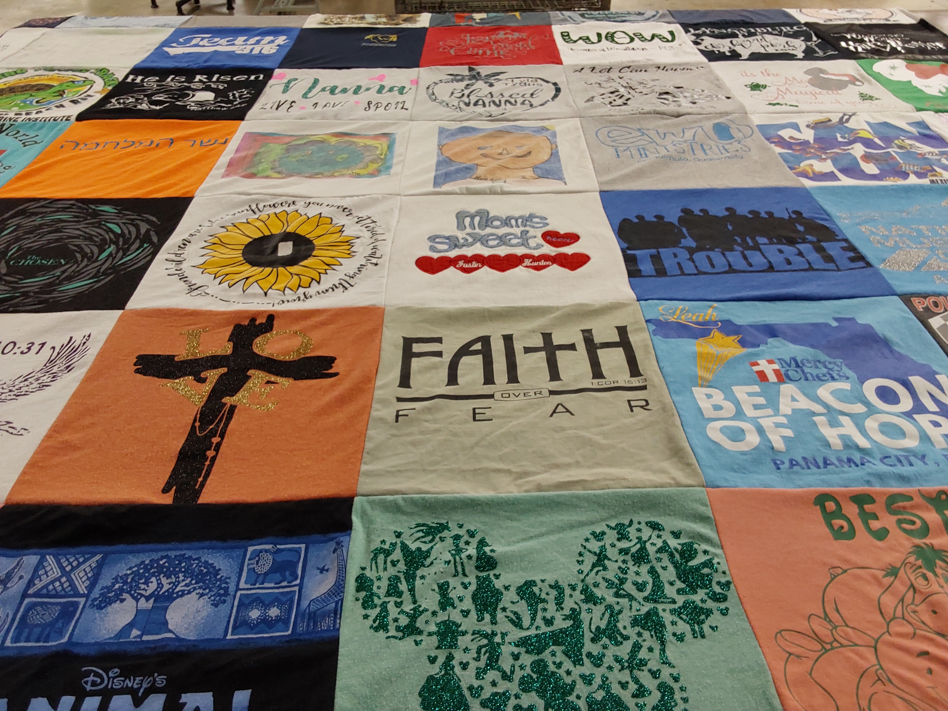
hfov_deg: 63.4
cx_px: 474
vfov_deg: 49.7
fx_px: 767
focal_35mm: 28
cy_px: 356
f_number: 1.9
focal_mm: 2.91
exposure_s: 1/60
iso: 80
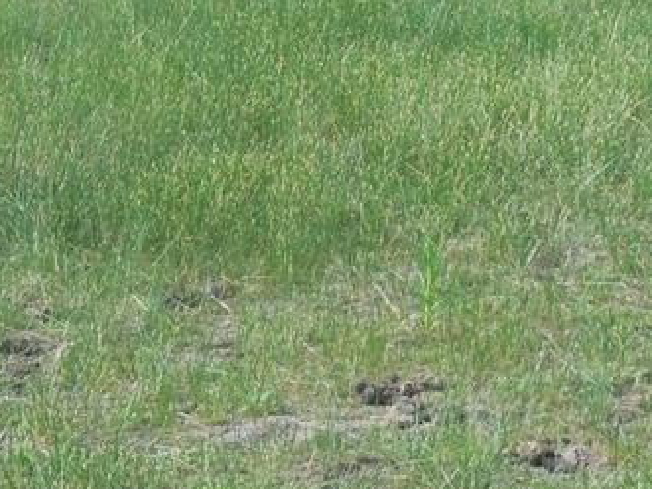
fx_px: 3841
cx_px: 370
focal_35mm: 204
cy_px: -81
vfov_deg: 7.2
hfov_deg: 9.7
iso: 125
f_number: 4.2
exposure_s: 1/320
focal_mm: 10.9
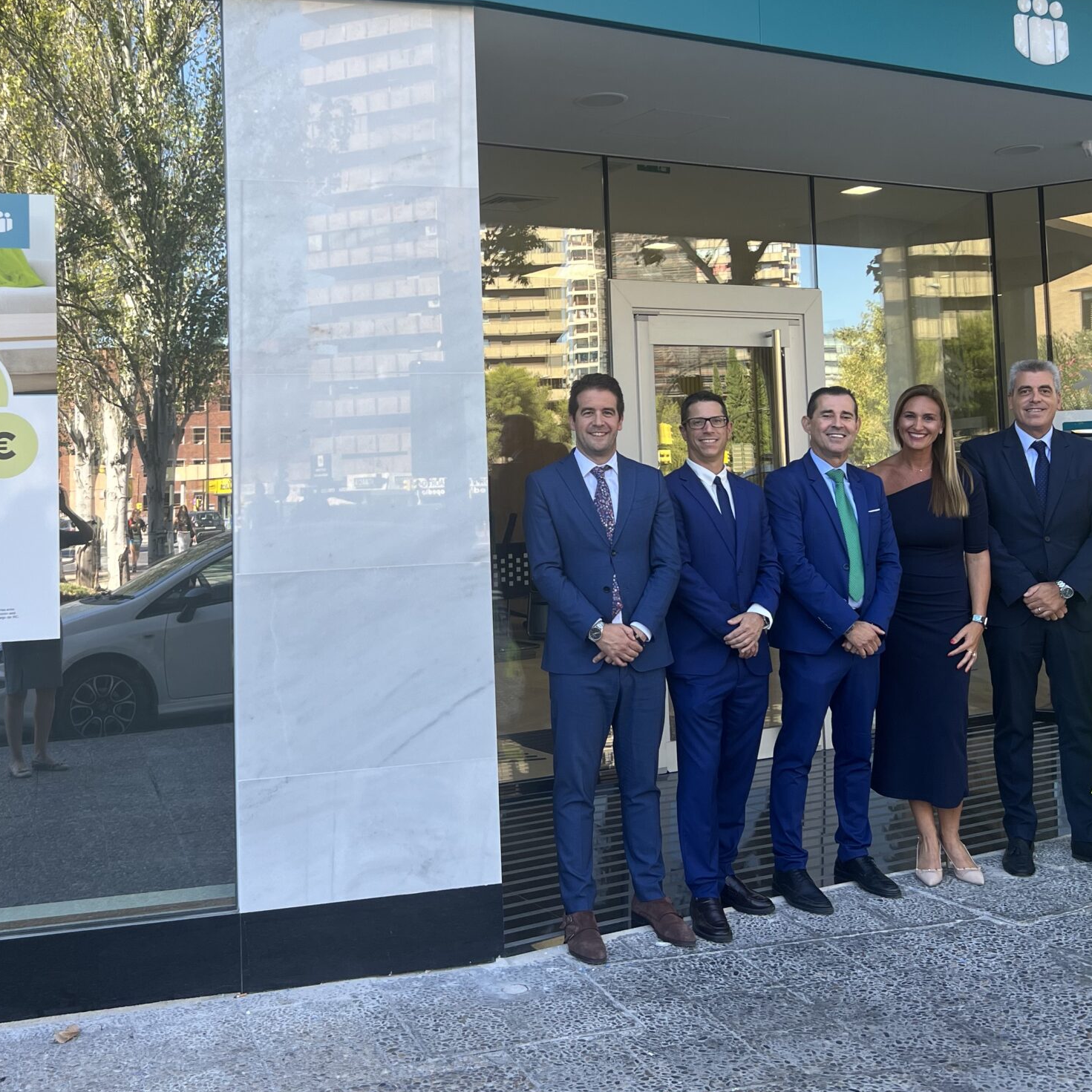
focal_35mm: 40
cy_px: 386
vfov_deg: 41.4
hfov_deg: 41.8
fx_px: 1428
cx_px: 470
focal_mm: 5.7
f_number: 1.5
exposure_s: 1/466
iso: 50
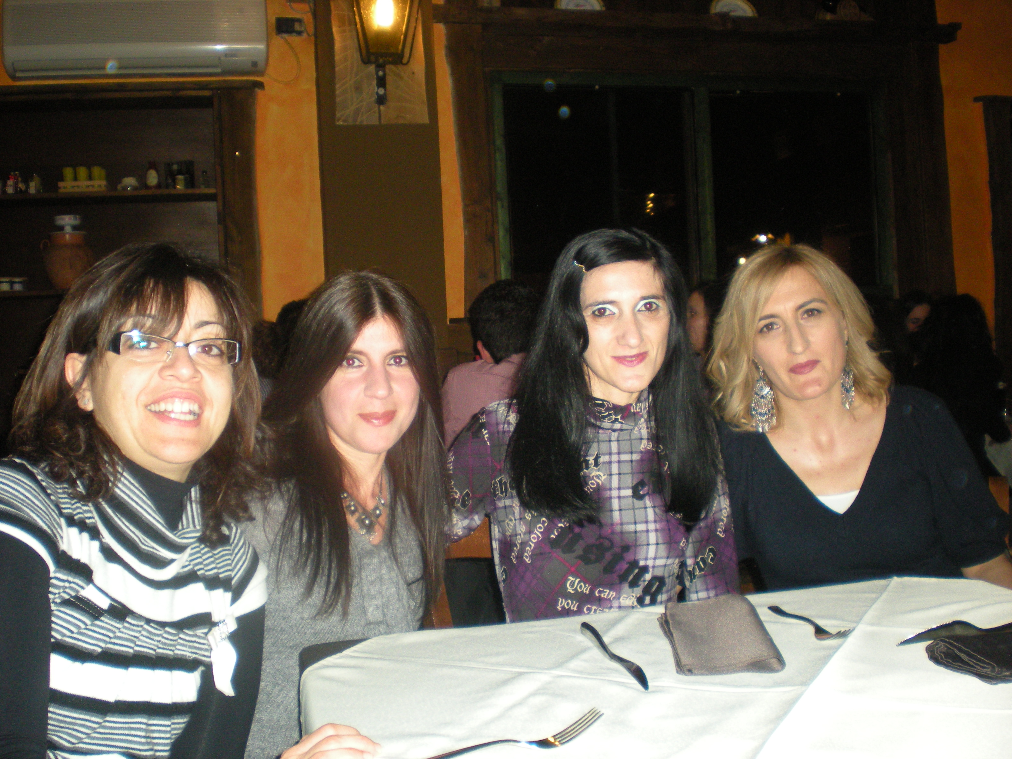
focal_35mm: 38
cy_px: 380
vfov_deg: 37.7
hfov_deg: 49.0
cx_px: 506
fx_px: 1111
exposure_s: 1/60
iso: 276
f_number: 3.1
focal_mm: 6.3
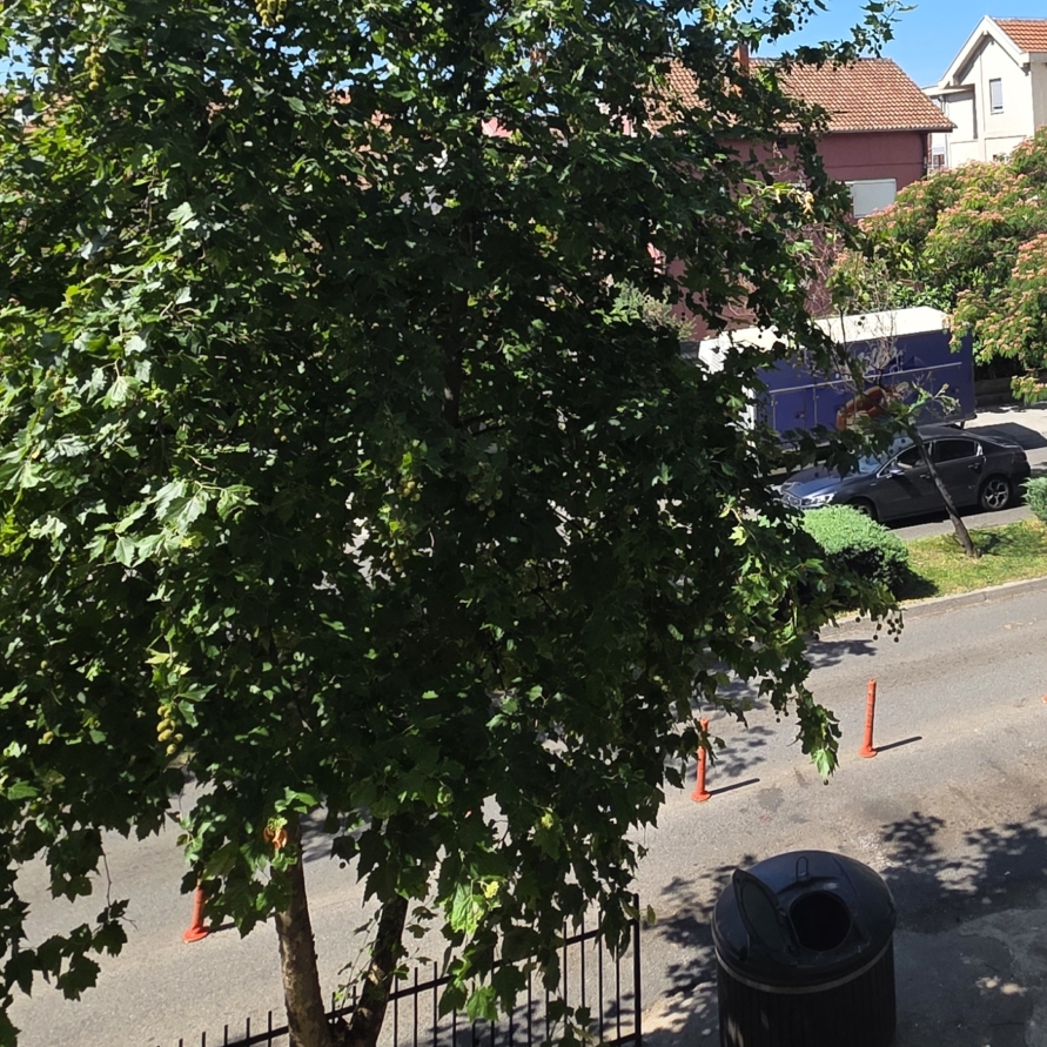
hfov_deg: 47.1
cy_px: 72
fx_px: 1129
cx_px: 838
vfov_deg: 44.4
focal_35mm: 33
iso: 40
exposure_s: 1/1279
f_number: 1.9
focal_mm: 2.2
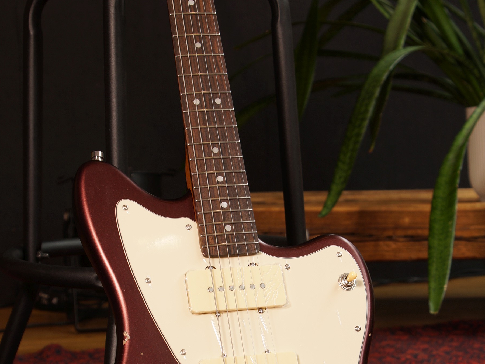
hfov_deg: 25.4
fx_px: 1075
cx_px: 243
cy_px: 327
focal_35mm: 77
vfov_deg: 18.9
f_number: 5.6
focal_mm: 35
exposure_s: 1/10
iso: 100
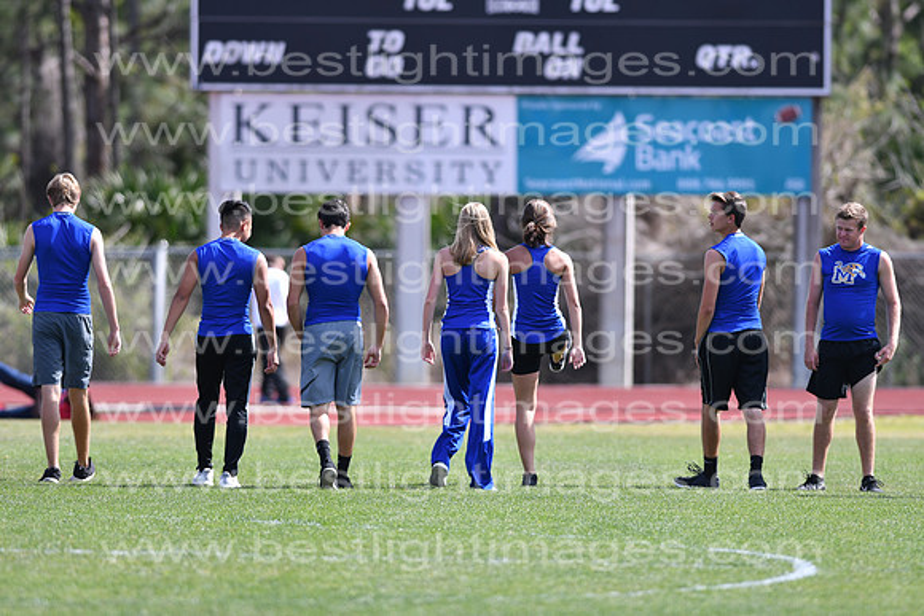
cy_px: 308
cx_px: 462
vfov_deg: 3.1
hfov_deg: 4.6
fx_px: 11552
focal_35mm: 450
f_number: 3.2
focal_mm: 300
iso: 100
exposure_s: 1/1000
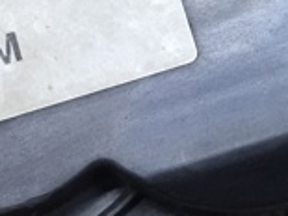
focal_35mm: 120
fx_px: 998
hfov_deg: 16.2
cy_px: -24
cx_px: 264
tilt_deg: -47.8
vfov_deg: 12.1
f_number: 2.2
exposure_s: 1/33
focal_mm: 4.15
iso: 64
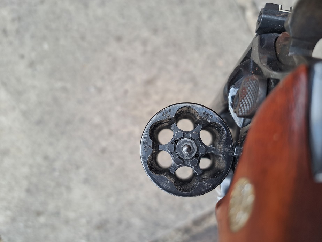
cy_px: 121
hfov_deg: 71.6
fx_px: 223
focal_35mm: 24
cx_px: 161
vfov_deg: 56.8
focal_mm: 5.23
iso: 50
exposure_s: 1/100
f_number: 1.8
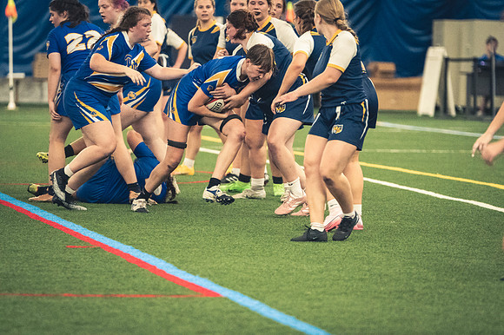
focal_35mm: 292
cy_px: 168
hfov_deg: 7.1
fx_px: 4086
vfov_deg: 4.7
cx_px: 252
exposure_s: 1/500
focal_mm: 195
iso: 12800
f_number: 2.8
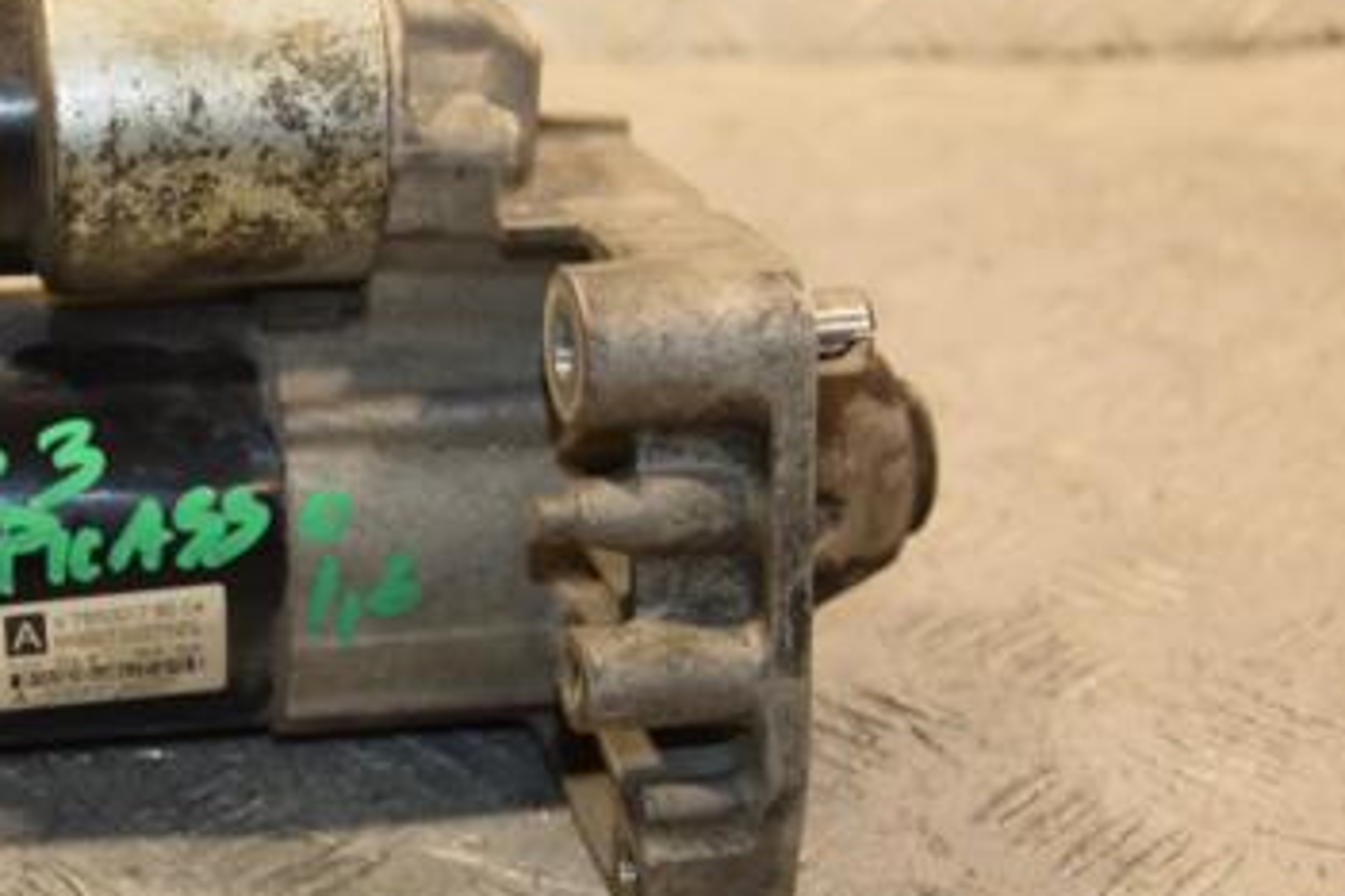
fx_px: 2877
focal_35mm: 77
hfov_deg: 25.9
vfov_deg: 17.7
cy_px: 463
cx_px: 284
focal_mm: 30
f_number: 5
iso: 800
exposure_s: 1/200
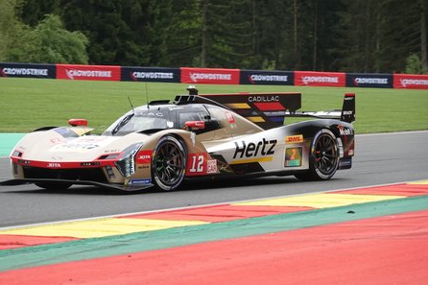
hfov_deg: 10.2
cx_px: 213
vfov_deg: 6.8
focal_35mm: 202
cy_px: 142
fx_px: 2401
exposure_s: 1/800
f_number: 4
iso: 250
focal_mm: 73.24
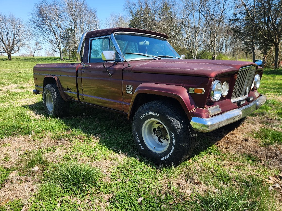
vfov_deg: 56.8
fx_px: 196
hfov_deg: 71.6
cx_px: 146
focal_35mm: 24
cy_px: 102
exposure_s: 1/547
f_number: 1.8
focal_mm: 5.4
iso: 20
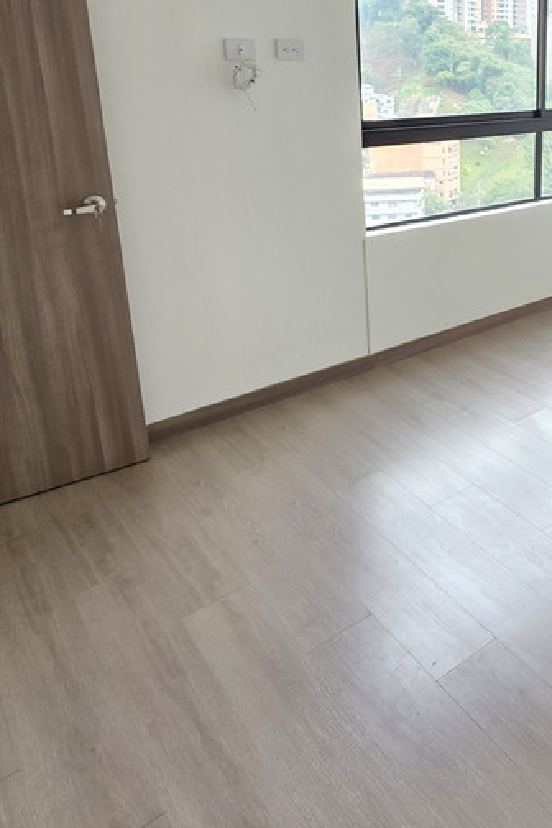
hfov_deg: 39.6
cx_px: 552
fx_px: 667
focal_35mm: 29
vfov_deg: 61.8
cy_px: 263
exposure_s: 1/120
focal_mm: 2.2
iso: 80
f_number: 1.9
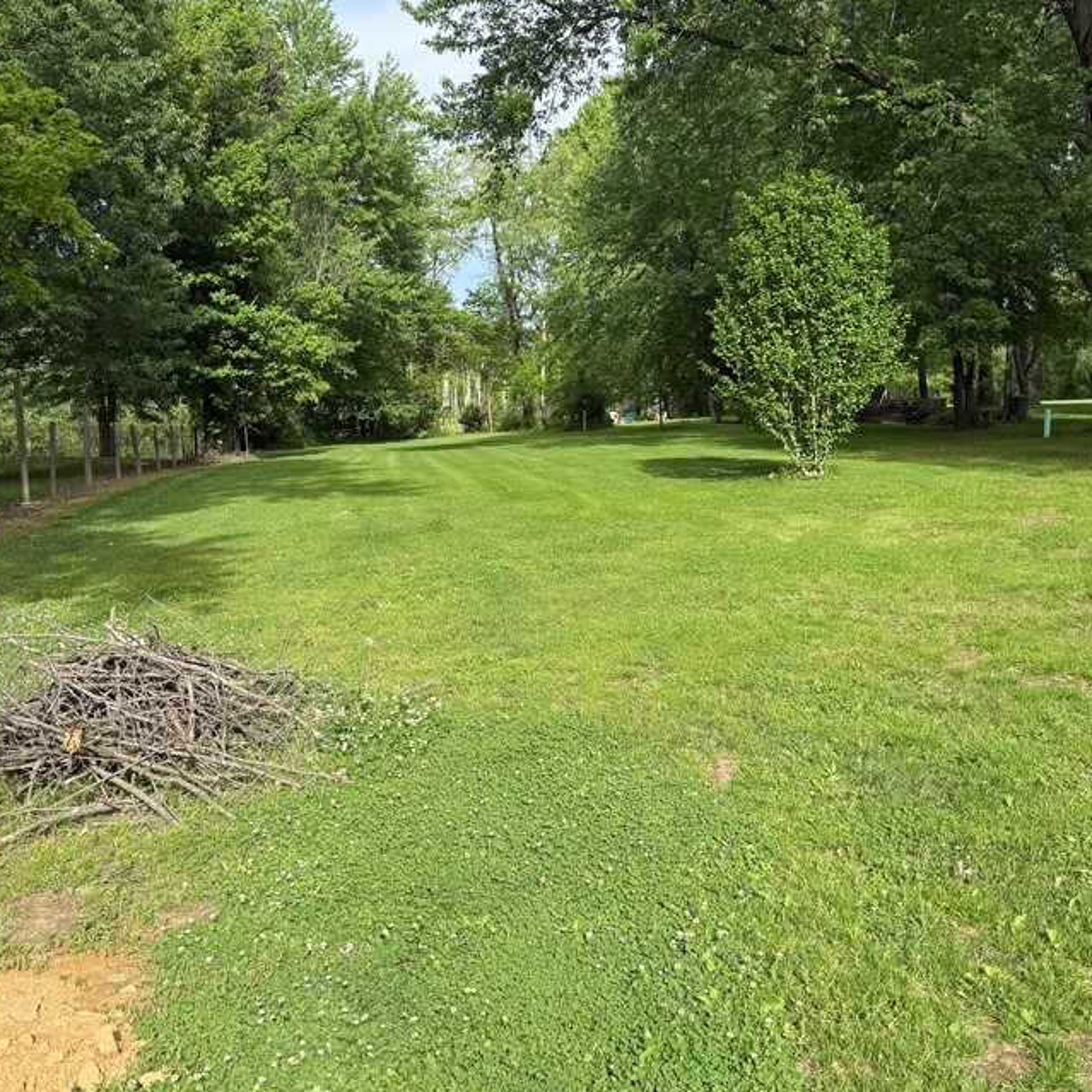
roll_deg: +1.5
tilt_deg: -4.6
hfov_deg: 48.5
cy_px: 478
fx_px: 1213
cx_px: 550
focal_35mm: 34
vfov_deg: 48.3
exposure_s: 1/1770
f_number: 1.78
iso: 80
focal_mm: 6.76
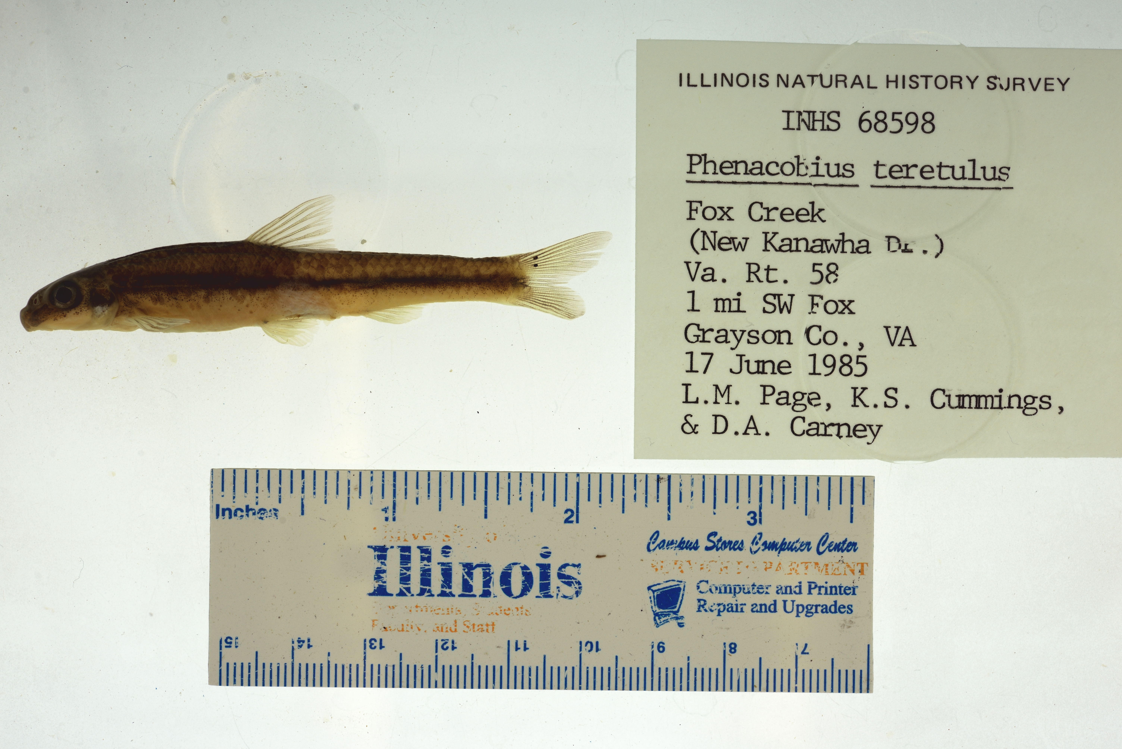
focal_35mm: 60
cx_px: 561
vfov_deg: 22.6
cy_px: 374
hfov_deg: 33.4
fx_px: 1871
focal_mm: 60
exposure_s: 1/200
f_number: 10
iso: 100
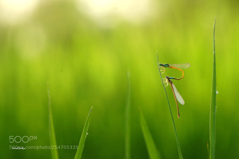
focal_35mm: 270
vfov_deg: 5.1
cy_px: 80
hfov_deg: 7.6
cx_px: 120
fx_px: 1791
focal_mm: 180
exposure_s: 1/125
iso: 500
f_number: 14
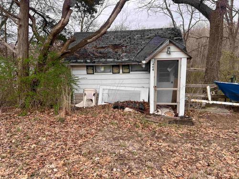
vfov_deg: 53.1
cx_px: 120
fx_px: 180
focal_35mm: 26
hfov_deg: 67.3
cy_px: 90
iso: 50
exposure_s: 1/965
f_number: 1.5
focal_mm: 5.7
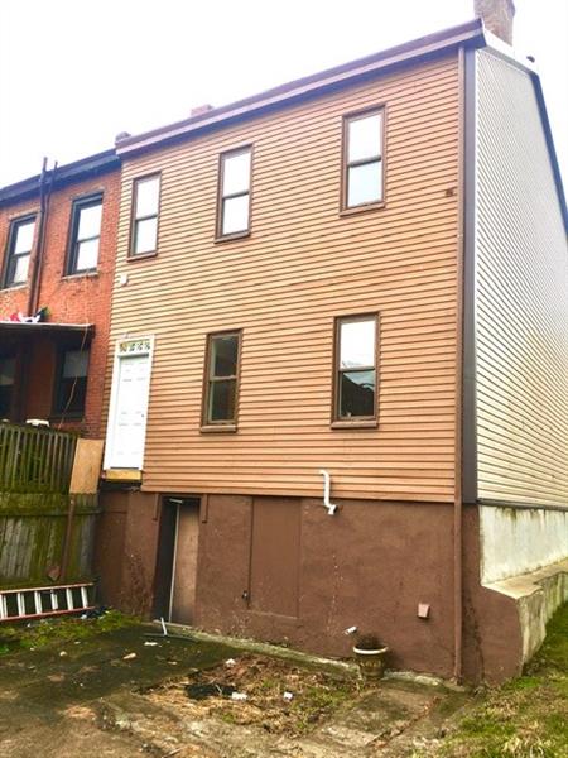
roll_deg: -5.0
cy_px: 379
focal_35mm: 29
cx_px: 284
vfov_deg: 61.7
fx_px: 634
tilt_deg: +13.1
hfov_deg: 48.2
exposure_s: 1/239
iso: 25
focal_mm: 4.15
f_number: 2.2
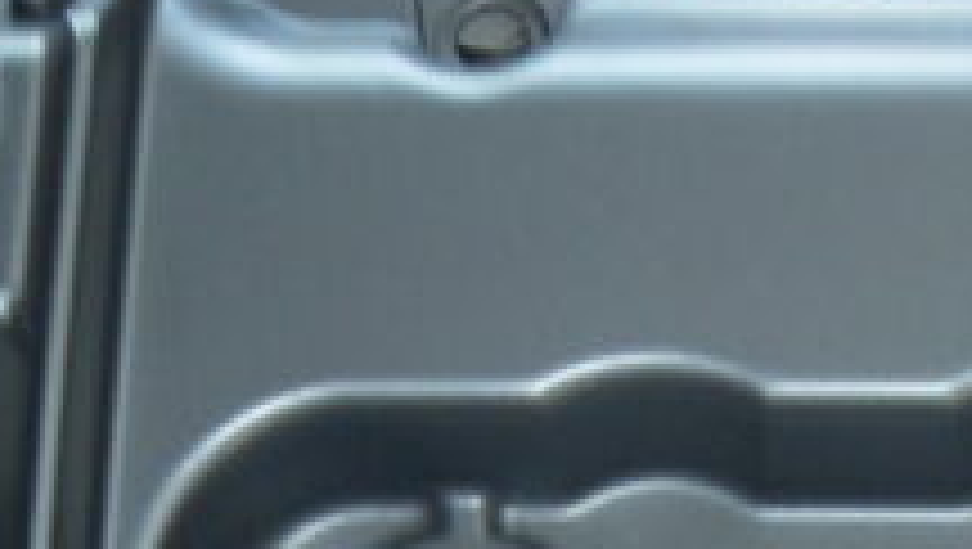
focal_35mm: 141
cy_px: 891
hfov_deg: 14.8
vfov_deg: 8.4
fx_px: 3638
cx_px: 1071
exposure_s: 1/45
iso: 100
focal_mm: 6.3
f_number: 2.8
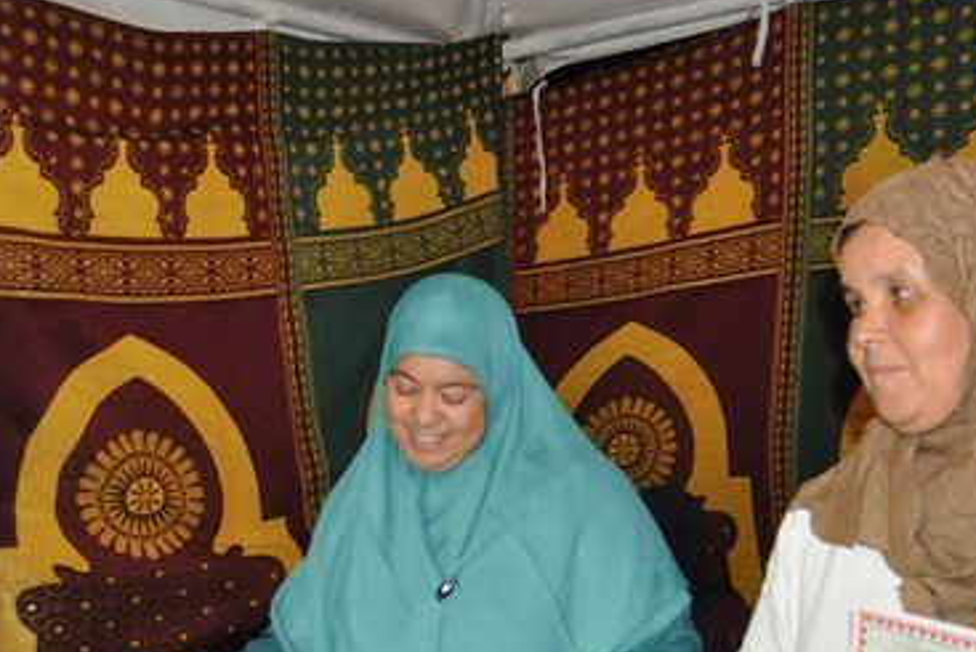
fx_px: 1275
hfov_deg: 41.4
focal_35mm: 47
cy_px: 462
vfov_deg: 28.4
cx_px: 335
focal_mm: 18
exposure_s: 1/60
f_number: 3.5
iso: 800
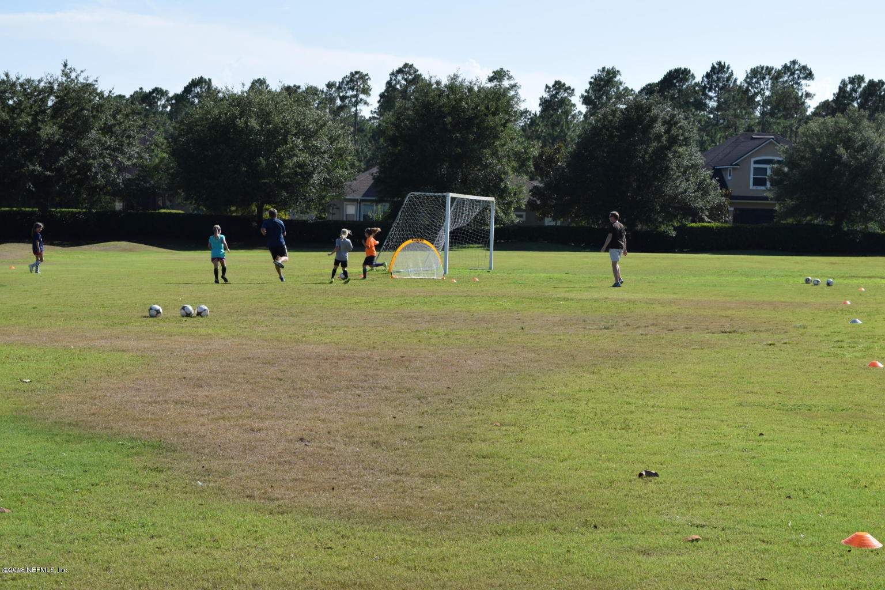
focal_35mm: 75
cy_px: 295
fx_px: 1844
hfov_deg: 27.0
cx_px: 442
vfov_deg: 18.2
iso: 200
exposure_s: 1/400
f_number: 10
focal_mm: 50
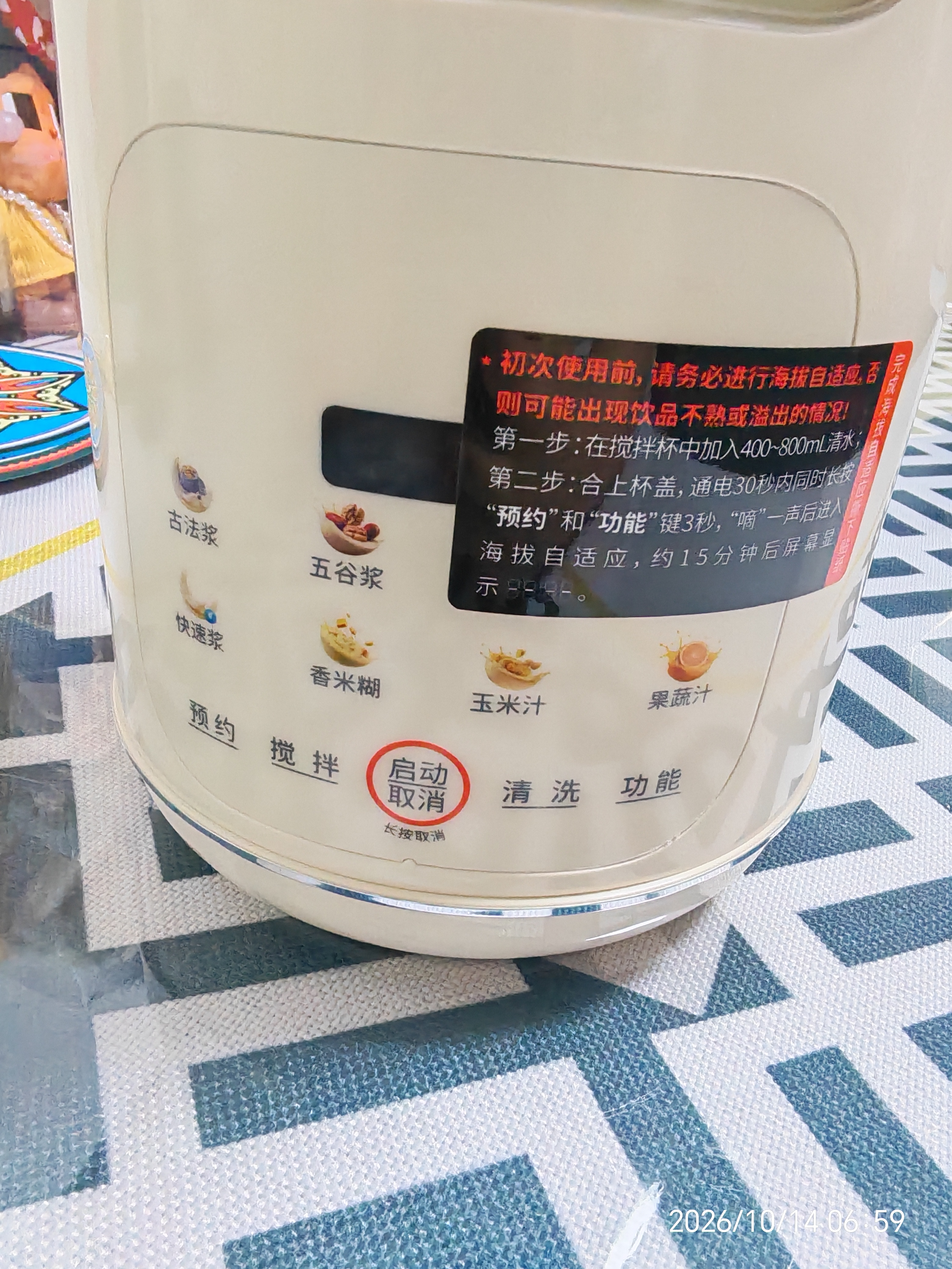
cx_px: 476
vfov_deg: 65.3
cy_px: 634
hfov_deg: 51.4
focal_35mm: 27
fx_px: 990
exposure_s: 1/33
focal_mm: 1.96
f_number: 2.2
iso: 400
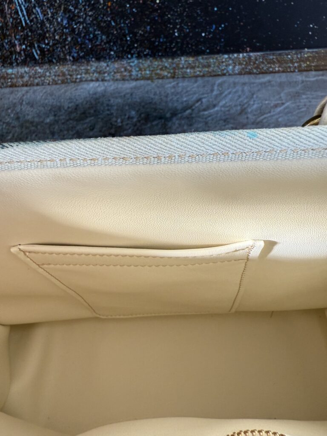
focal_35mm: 24
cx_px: 164
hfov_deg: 56.8
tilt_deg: -56.8
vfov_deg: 71.6
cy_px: 218
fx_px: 302
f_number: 2.2
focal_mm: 2.22
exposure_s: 1/99
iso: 80
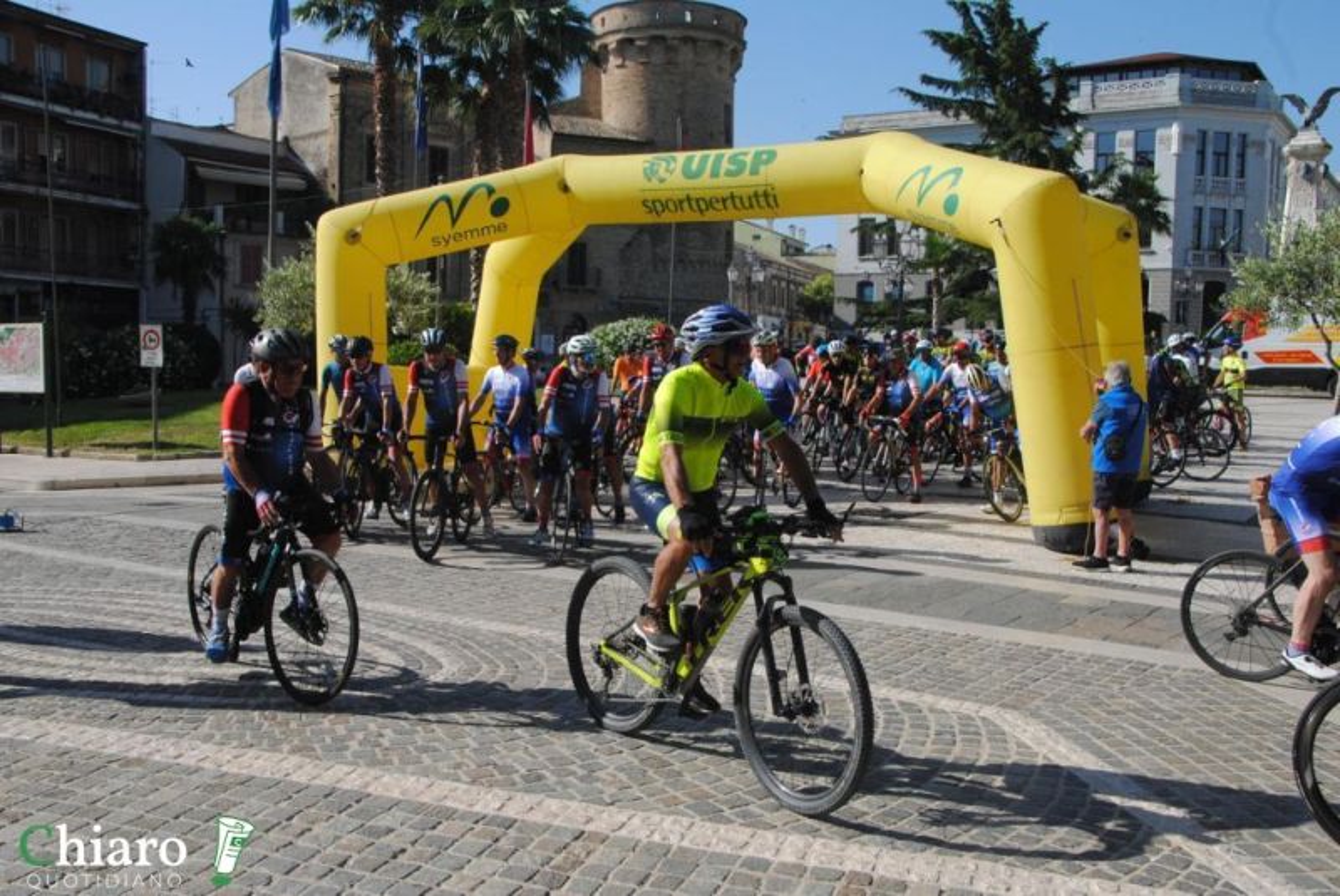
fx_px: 1341
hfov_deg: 53.1
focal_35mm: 36
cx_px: 670
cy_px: 448
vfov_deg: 36.9
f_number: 11
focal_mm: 24
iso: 400
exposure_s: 1/500
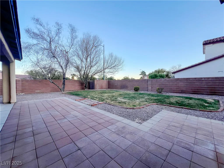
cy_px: 84
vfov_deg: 89.9
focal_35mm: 13
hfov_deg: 106.2
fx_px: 84
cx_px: 112
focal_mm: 1.57
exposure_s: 1/290
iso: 32
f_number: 1.8
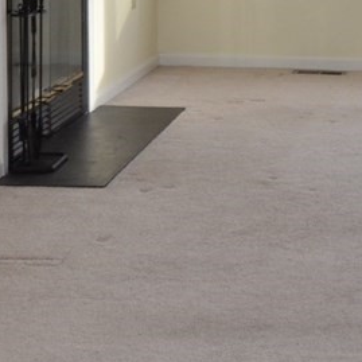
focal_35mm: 102
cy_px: -39
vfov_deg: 16.6
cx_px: 482
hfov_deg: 16.1
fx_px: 1202
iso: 1600
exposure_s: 1/200
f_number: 5.6
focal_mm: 21
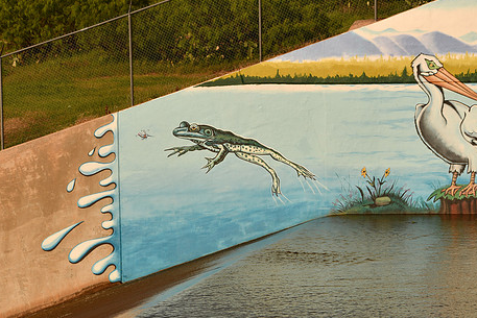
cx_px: 267
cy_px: 153
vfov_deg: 6.2
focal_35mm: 221
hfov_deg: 9.3
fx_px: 2929
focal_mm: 116
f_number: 13
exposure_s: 1/160
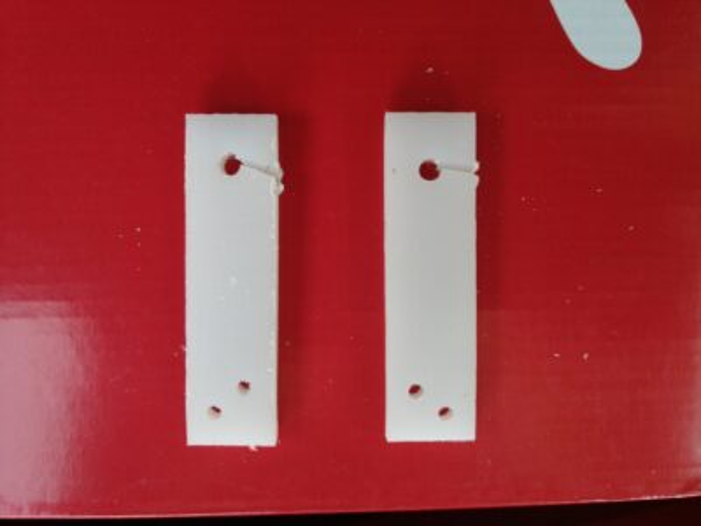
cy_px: 263
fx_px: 547
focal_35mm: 27
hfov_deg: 65.3
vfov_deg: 51.4
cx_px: 350
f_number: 1.8
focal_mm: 3.95
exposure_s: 1/50
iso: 64
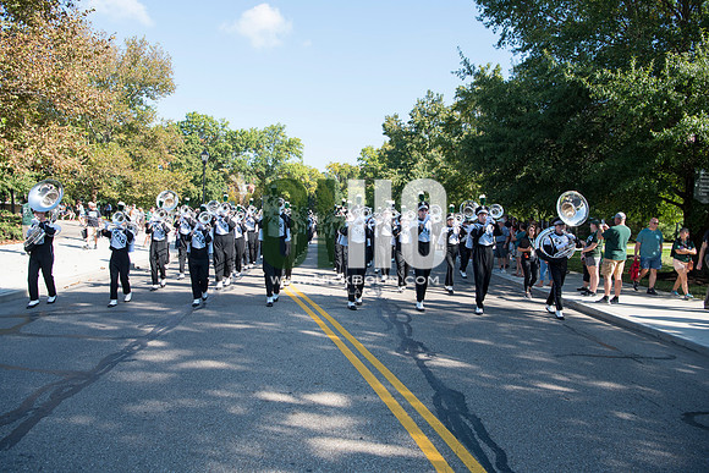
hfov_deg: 67.4
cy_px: 236
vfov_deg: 48.0
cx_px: 354
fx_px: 532
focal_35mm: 27
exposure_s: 1/500
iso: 200
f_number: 5.6
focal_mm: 27
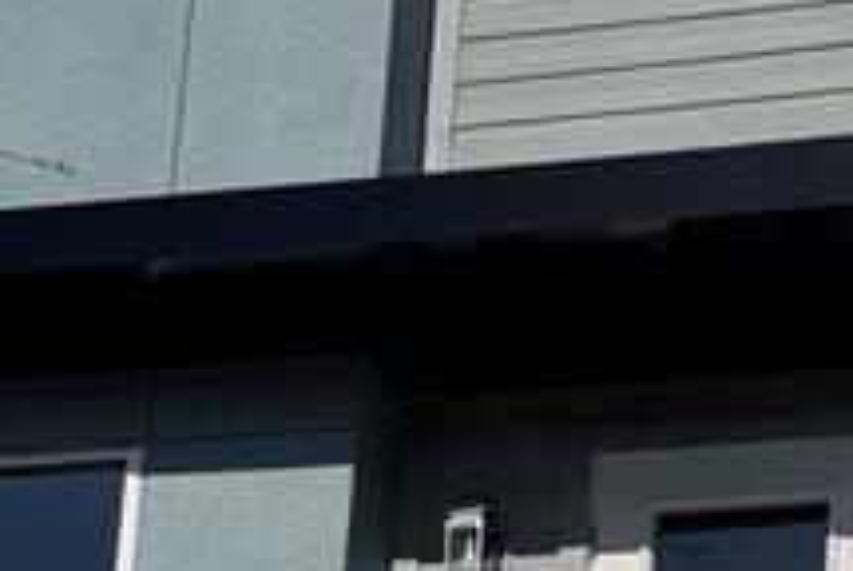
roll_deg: -2.5
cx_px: 992
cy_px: 1067
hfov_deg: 14.3
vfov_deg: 9.4
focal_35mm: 139
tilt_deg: +15.3
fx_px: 3298
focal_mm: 6.76
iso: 64
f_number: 1.78
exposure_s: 1/12346
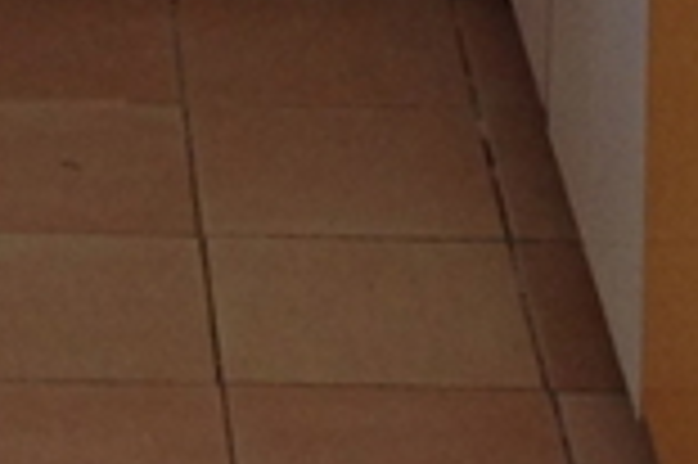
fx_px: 5152
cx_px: -257
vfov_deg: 4.8
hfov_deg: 7.6
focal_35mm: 266
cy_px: -1099
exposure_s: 1/60
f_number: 2.4
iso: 50
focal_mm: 4.12
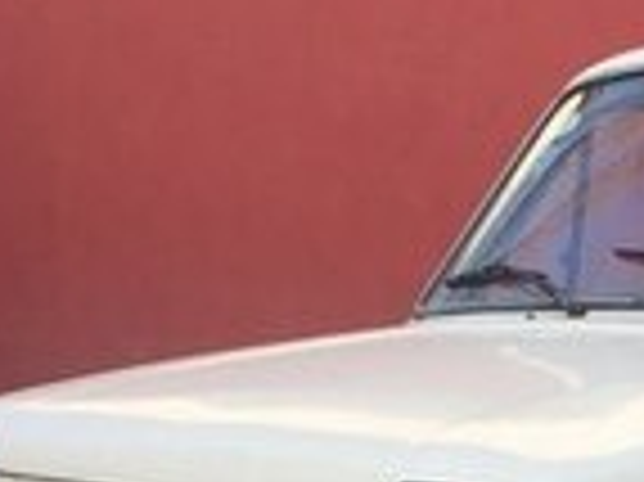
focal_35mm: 134
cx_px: 707
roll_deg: -1.2
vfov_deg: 10.6
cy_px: 777
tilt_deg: -11.4
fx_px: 2491
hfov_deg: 14.4
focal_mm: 4.15
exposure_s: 1/608
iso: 32
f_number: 2.2
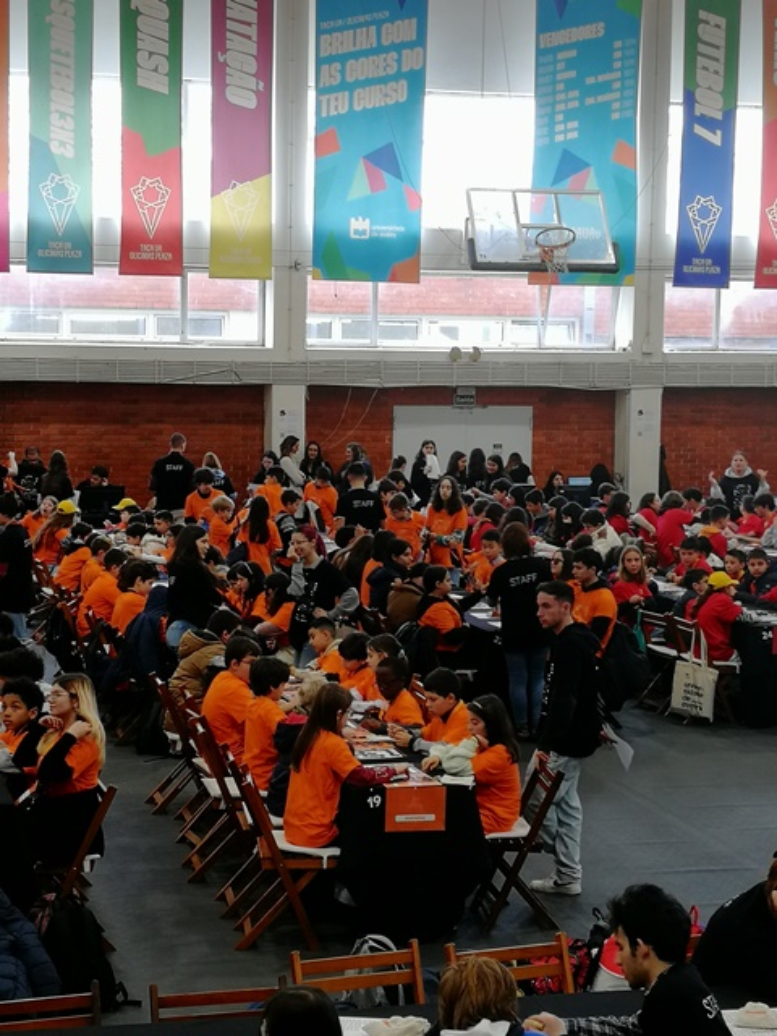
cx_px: 388
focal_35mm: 68
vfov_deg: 28.6
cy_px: 518
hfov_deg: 21.6
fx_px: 2035
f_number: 2.2
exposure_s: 1/50
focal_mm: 3.95
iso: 64
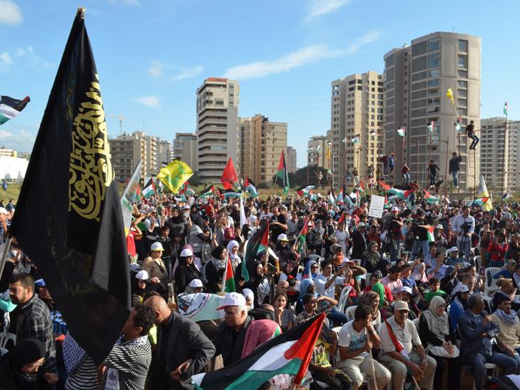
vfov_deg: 46.8
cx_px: 273
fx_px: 451
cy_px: 193
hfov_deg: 59.9
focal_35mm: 30
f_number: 10
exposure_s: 1/400
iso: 400
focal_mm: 18
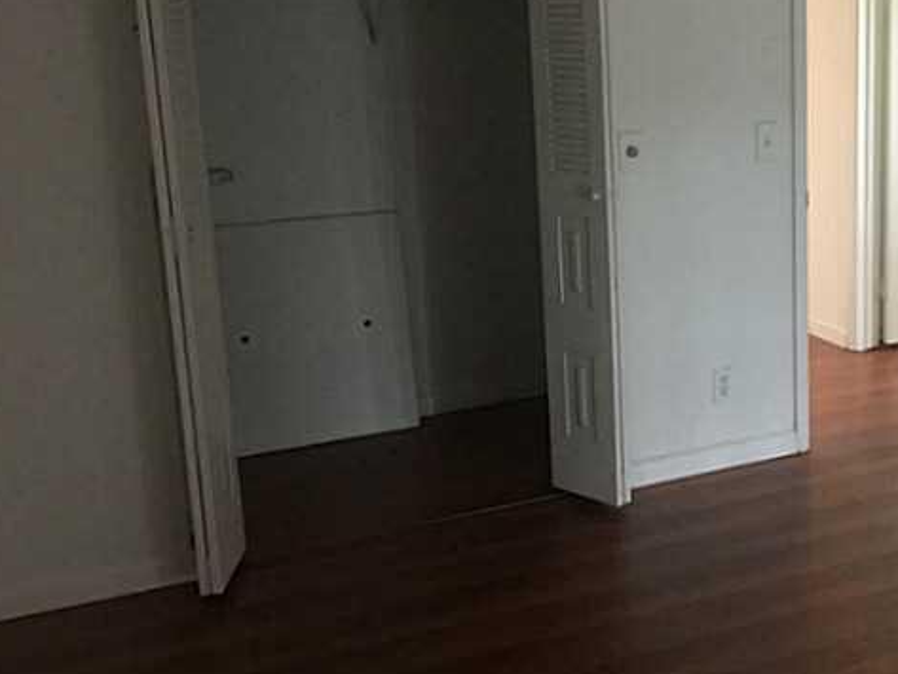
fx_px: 1271
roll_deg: +0.2
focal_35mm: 49
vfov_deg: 29.6
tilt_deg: -10.6
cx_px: 746
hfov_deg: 37.2
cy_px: 285
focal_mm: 4.15
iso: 125
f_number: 2.2
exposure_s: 1/8
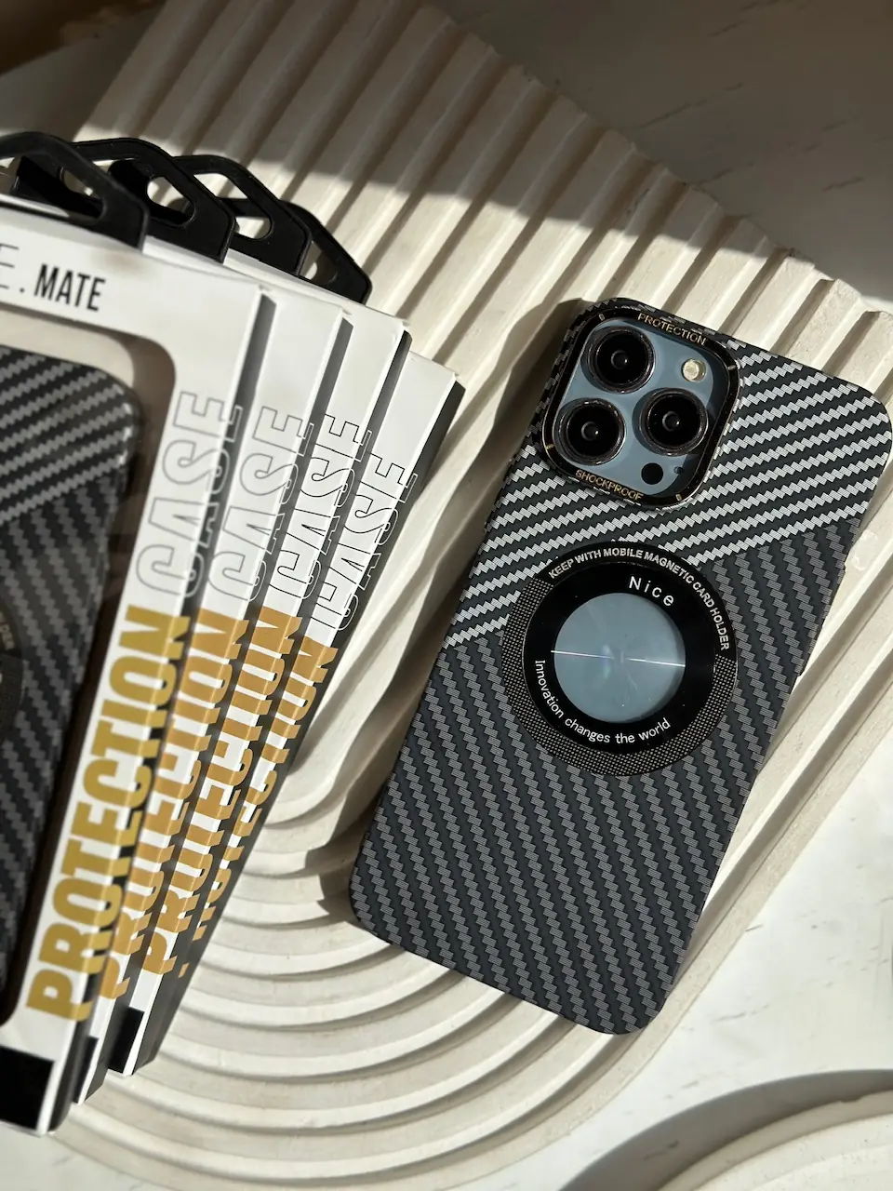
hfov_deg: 30.3
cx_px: 446
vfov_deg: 39.7
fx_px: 1651
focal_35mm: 48
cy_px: 596
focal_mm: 6.86
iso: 100
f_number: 1.78
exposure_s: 1/12048
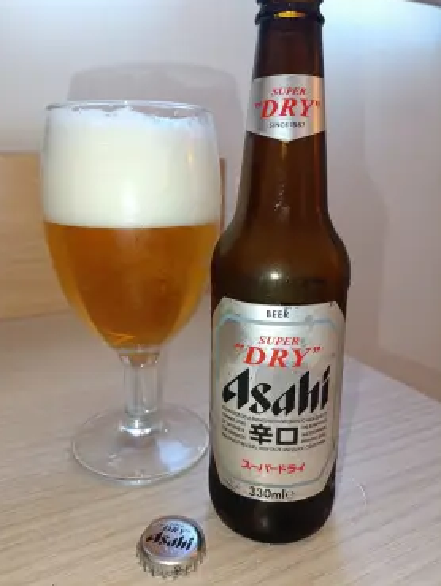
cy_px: 274
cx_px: 206
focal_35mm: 27
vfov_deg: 65.2
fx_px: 458
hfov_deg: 51.4
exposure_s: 1/25
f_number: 1.7
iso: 400
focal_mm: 4.71
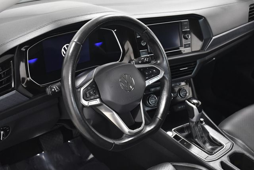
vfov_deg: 28.1
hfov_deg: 41.1
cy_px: 85
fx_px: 339
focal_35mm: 48
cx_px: 127
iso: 2000
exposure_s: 1/100
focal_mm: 32
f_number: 5.6
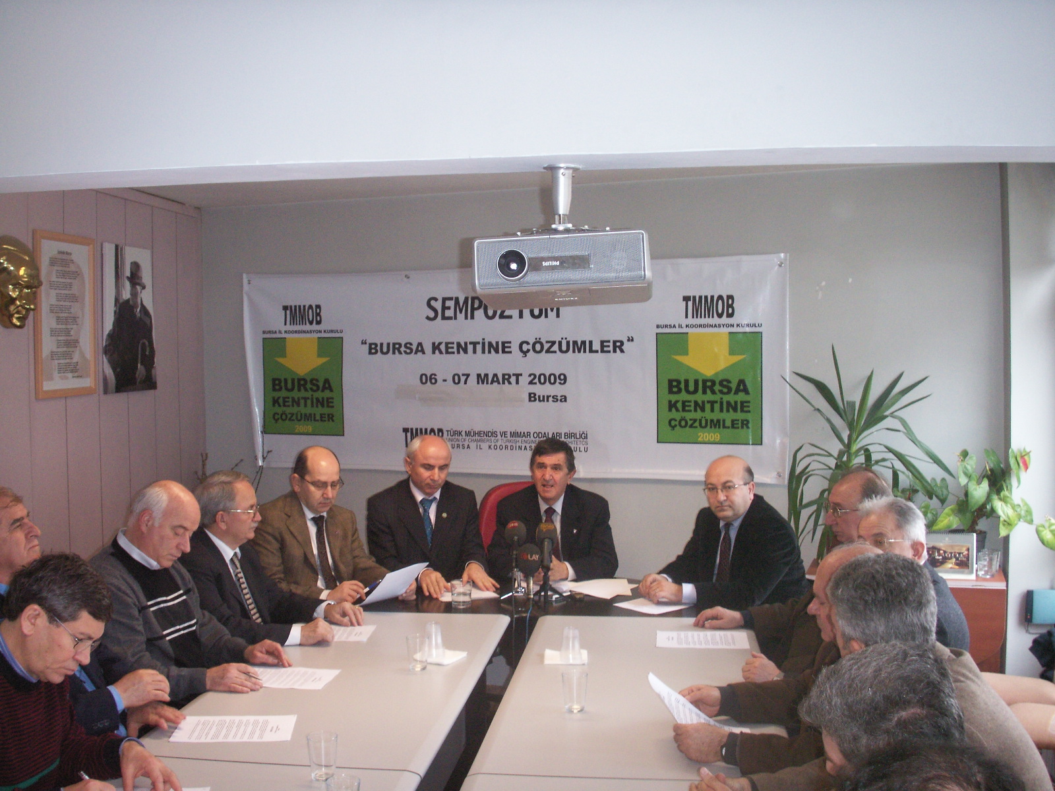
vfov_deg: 38.7
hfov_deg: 50.1
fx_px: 1128
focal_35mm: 37
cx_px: 528
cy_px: 396
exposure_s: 1/40
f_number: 3.5
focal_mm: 7.7
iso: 160
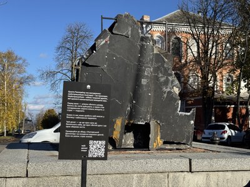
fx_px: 347
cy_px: 94
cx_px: 125
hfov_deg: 39.7
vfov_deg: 30.3
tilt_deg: +5.0
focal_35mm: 48
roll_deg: -0.6
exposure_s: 1/4310
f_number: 1.78
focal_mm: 6.76
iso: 64
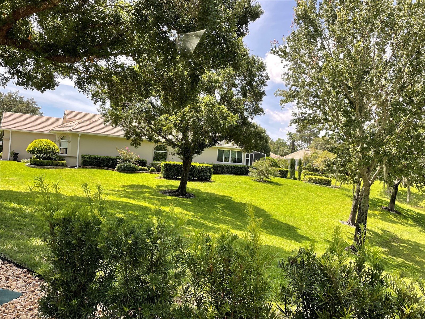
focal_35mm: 26
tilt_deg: -0.1
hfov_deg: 67.3
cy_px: 160
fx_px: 319
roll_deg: -3.7
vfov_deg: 53.1
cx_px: 212
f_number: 1.6
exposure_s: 1/179
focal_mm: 4.2
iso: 32
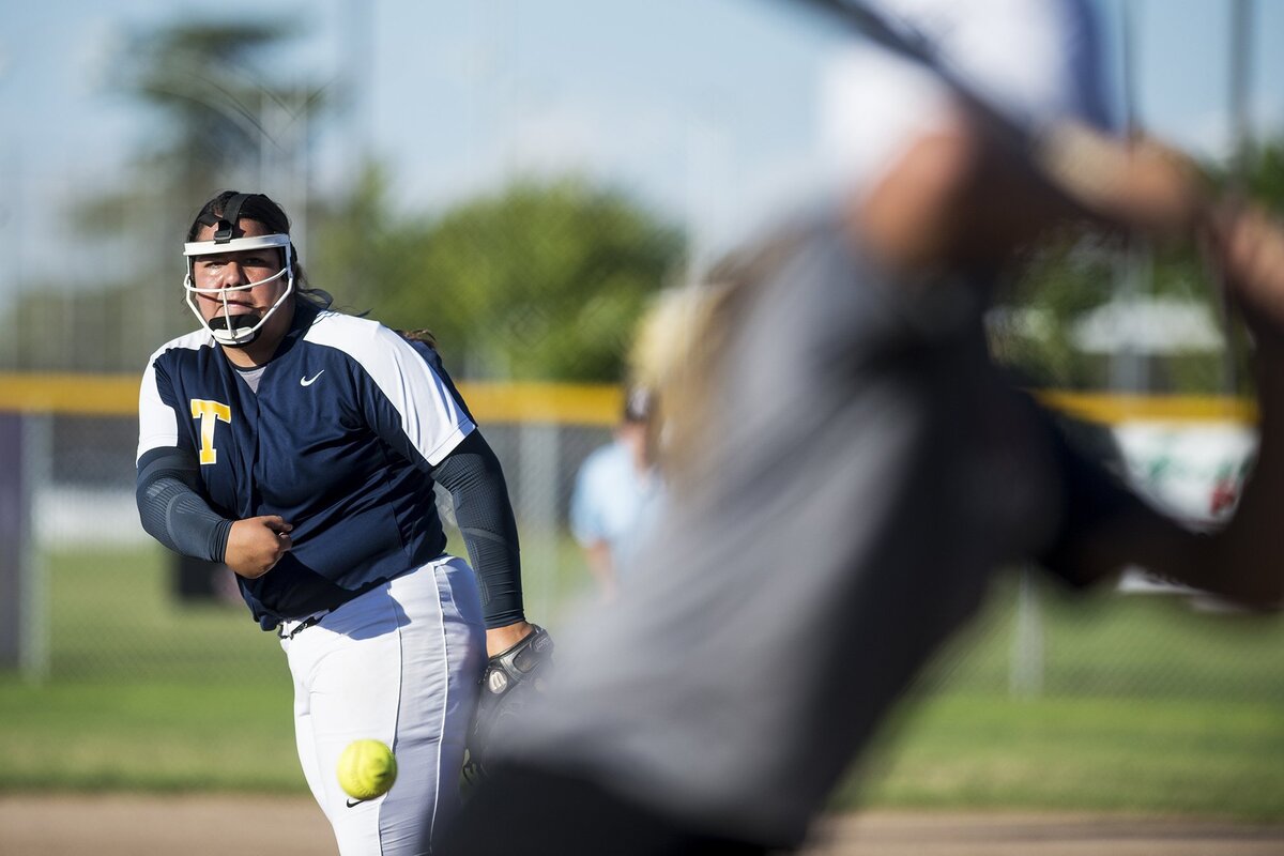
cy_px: 428
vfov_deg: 4.6
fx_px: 10699
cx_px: 642
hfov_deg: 6.9
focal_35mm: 300
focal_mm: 300
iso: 200
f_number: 3.5
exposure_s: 1/4000
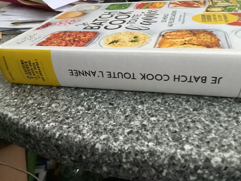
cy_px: 90
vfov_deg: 45.4
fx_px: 216
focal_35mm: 31
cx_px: 120
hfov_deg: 58.4
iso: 400
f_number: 2.4
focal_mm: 3.3
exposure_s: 1/30
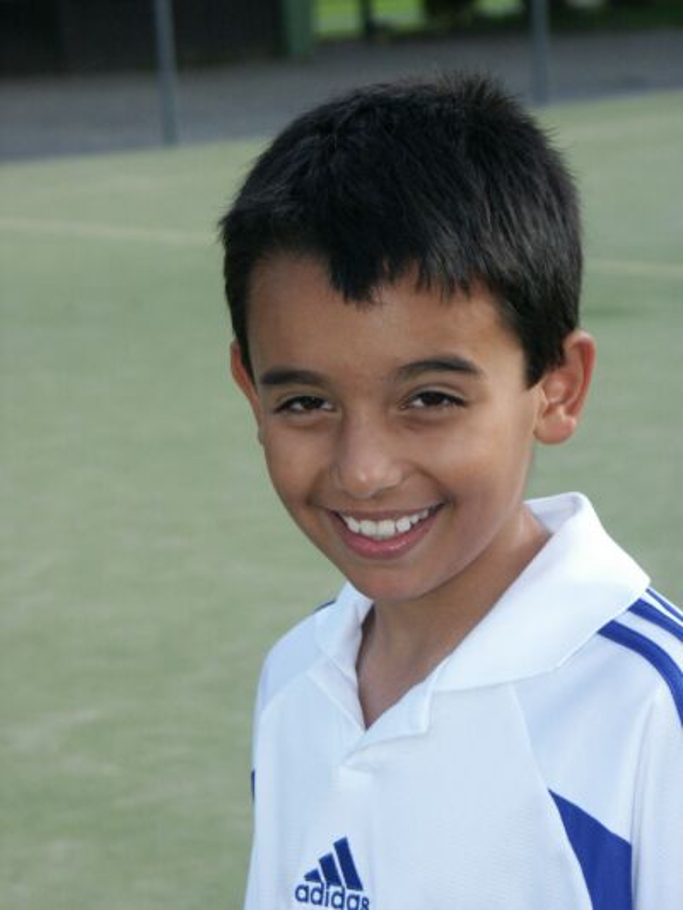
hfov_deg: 10.1
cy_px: 455
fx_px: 3866
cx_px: 342
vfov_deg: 13.4
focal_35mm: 147
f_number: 4.5
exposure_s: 1/750
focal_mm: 37.31
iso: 200
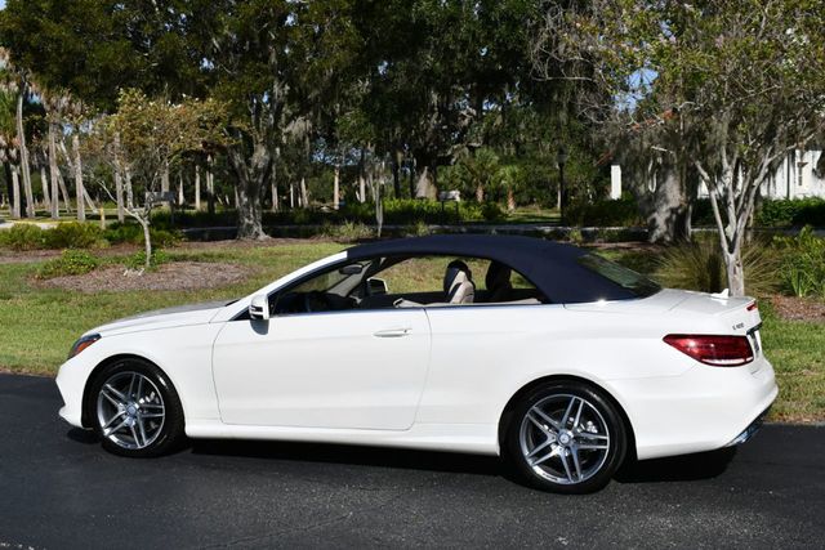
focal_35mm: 48
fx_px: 1100
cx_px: 412
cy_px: 275
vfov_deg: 28.1
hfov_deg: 41.1
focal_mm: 24
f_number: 10
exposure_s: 1/400
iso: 100
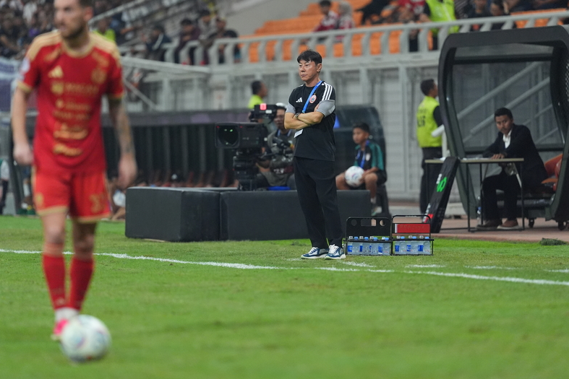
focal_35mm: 381
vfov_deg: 3.6
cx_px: 278
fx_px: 6023
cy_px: 158
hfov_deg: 5.4
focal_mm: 300
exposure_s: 1/1600
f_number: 2.8
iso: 3200
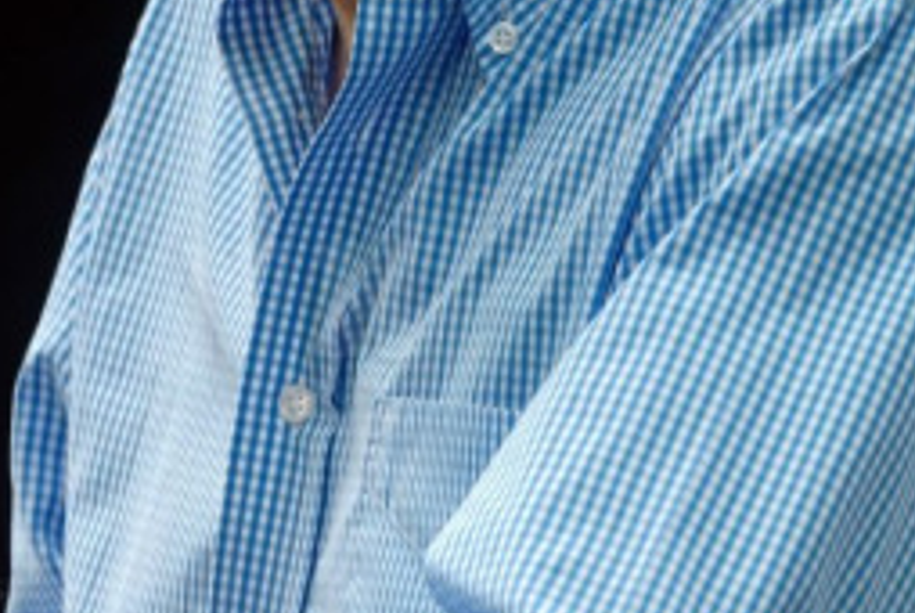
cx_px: -364
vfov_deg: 1.5
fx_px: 23970
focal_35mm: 942
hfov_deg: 2.2
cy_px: -137
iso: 200
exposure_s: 1/125
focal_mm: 200
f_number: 5.6
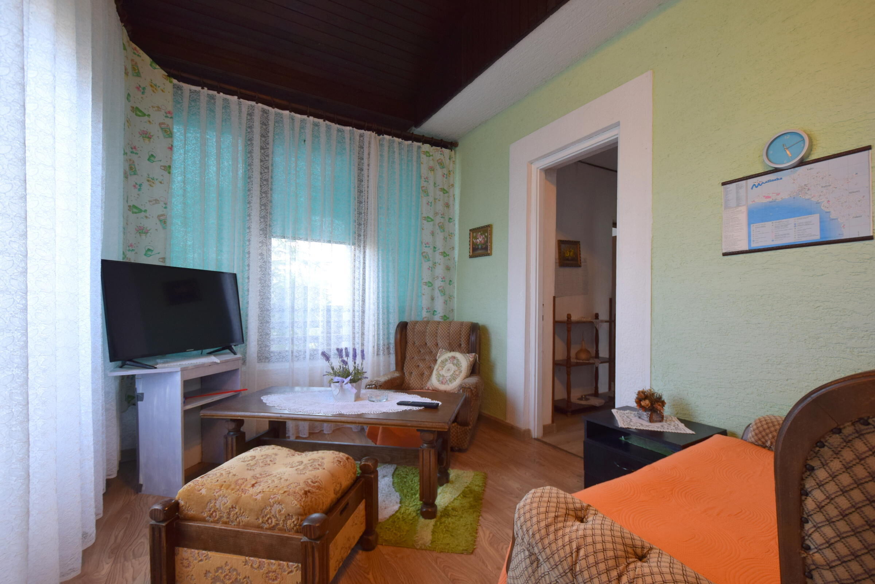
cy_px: 292
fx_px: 365
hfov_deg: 100.4
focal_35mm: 15
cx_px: 438
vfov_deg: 77.3
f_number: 4.5
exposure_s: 1/80
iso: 400
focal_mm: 10
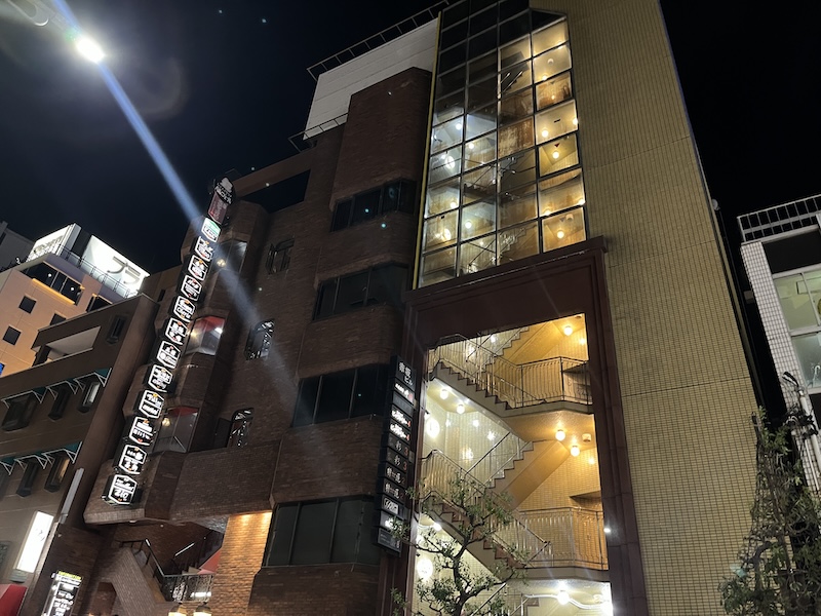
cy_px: 308
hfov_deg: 67.3
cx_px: 410
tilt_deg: +33.8
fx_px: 617
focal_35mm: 26
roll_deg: -5.4
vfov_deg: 53.1
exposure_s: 1/30
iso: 500
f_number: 1.6
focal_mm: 5.1
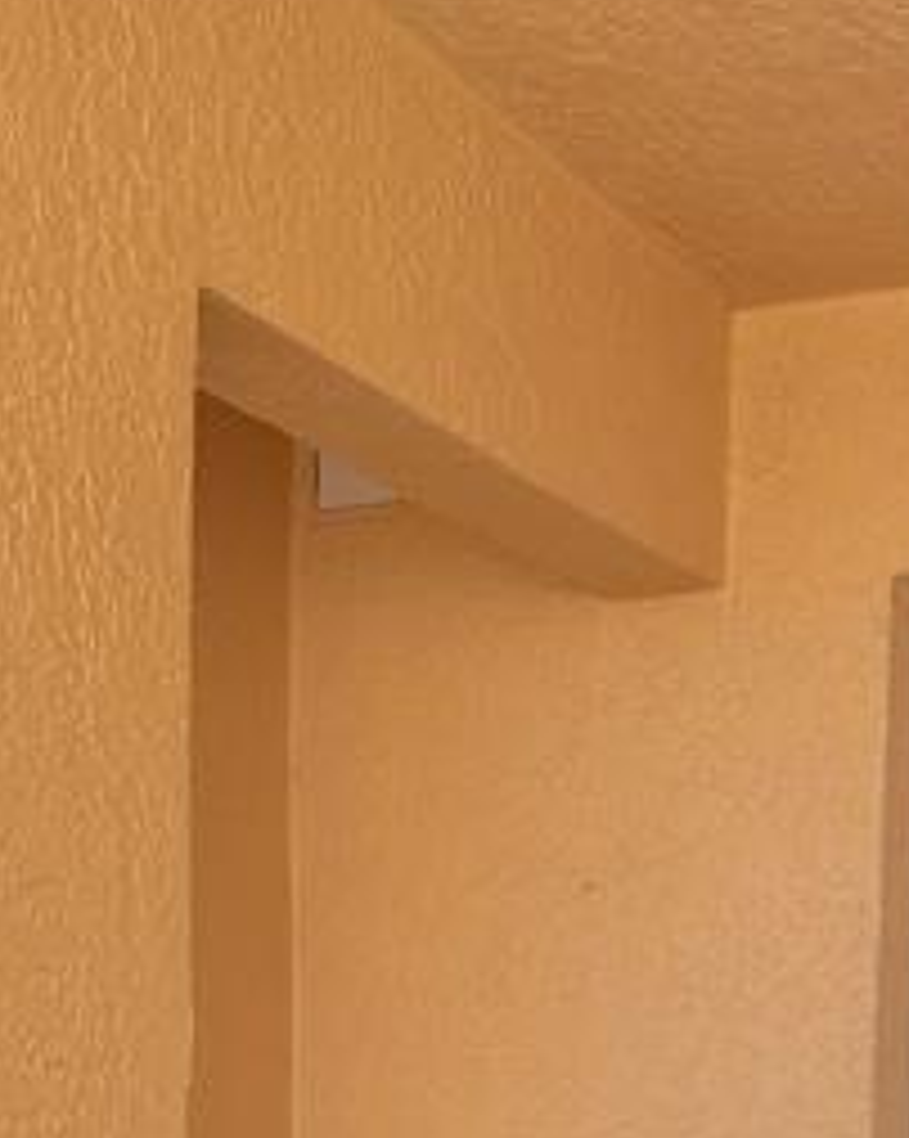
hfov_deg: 19.9
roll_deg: -1.8
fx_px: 2593
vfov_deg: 23.4
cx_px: 464
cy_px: 1223
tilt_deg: -2.2
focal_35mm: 77
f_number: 1.6
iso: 50
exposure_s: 1/634
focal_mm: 5.96
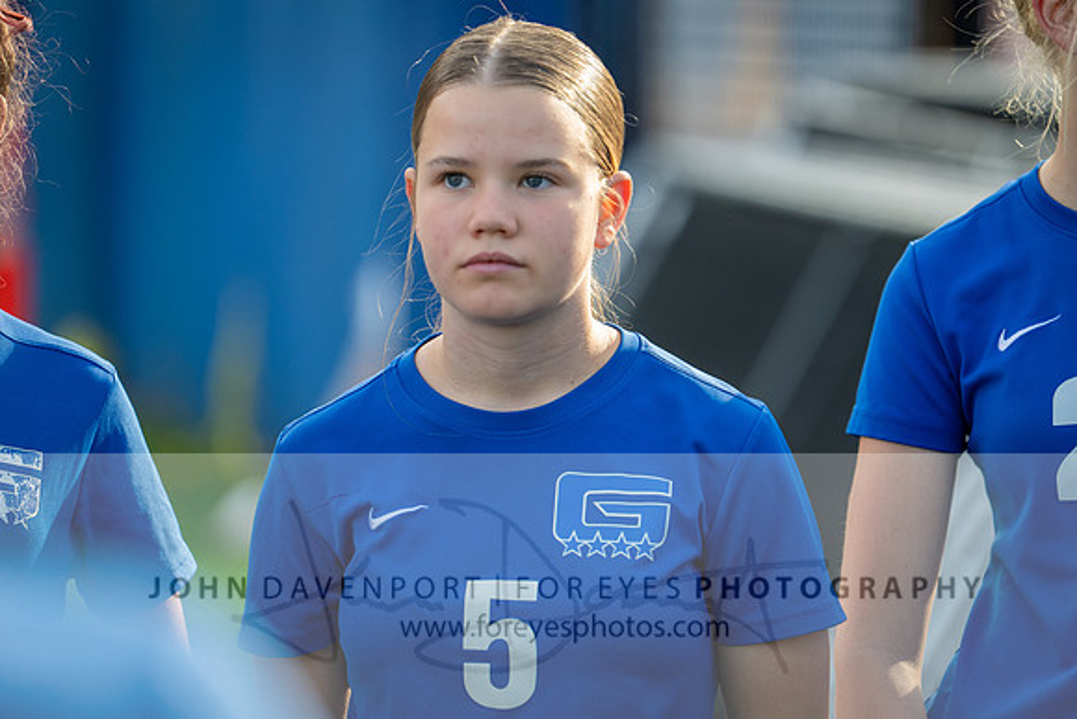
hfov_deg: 8.2
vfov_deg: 5.5
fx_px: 7507
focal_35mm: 251
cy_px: 331
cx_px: 613
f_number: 2.8
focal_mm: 200
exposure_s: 1/1000
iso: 450
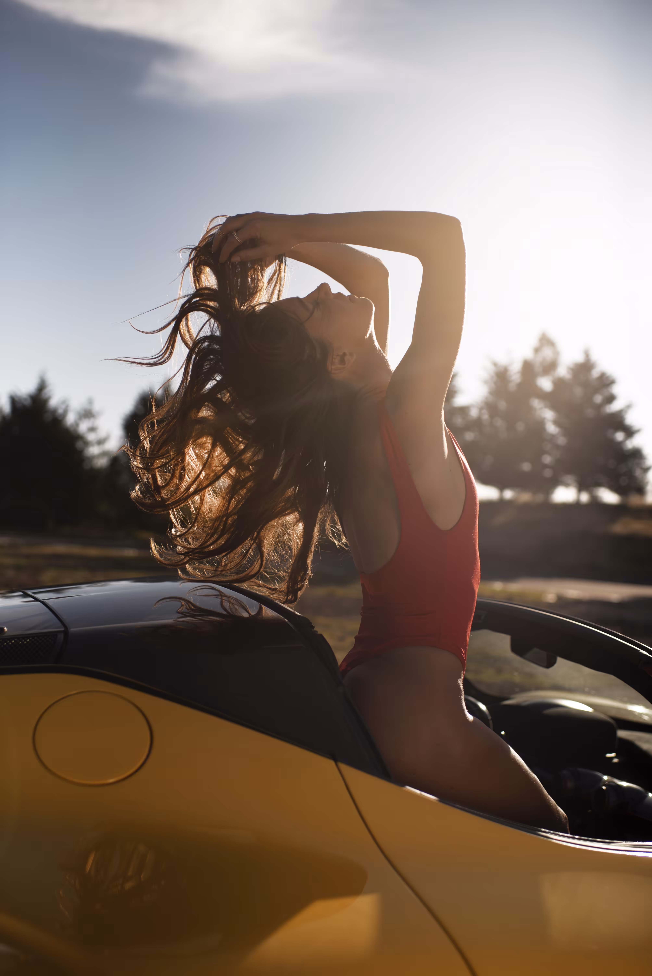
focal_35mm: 35
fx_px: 950
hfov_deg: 37.9
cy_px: 488
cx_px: 326
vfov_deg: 54.4
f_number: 2.5
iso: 100
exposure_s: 1/4000
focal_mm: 35
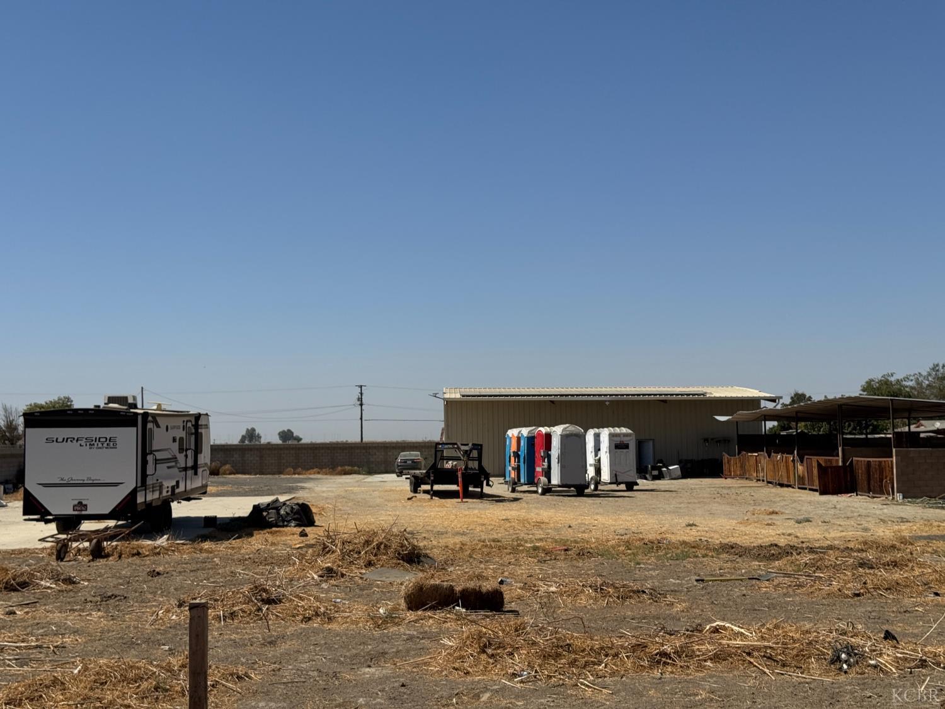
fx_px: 1310
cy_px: 354
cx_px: 472
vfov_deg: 30.3
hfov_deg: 39.7
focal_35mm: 48
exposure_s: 1/9009
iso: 80
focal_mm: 6.76
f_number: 1.78
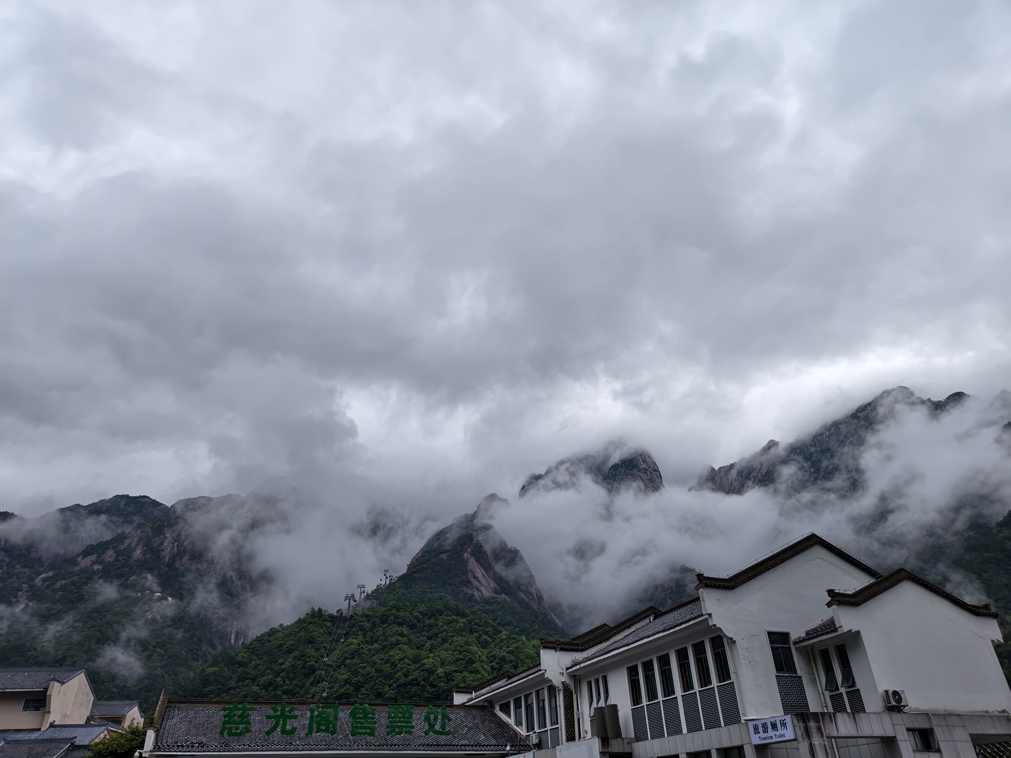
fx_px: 672
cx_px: 506
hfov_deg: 73.9
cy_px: 379
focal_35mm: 23
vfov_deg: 58.9
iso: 71
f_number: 1.88
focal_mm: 5.56
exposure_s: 1/3226
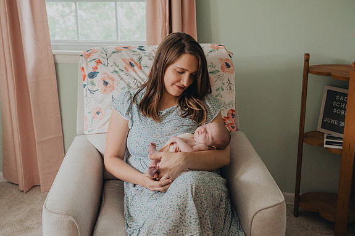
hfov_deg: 38.2
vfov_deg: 26.0
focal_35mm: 52
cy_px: 109
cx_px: 166
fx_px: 513
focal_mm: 48
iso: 2500
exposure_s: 1/80
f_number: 3.5
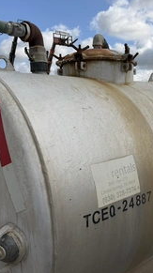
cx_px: 102
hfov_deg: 32.5
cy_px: 139
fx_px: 260
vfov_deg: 55.3
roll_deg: -0.7
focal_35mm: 36
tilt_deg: -1.1
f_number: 1.78
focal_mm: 6.76
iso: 80
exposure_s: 1/7353
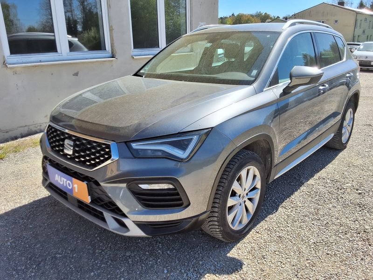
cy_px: 140
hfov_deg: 63.4
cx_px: 186
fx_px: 302
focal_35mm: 28
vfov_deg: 49.7
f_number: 1.9
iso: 32
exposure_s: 1/1972
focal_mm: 2.91
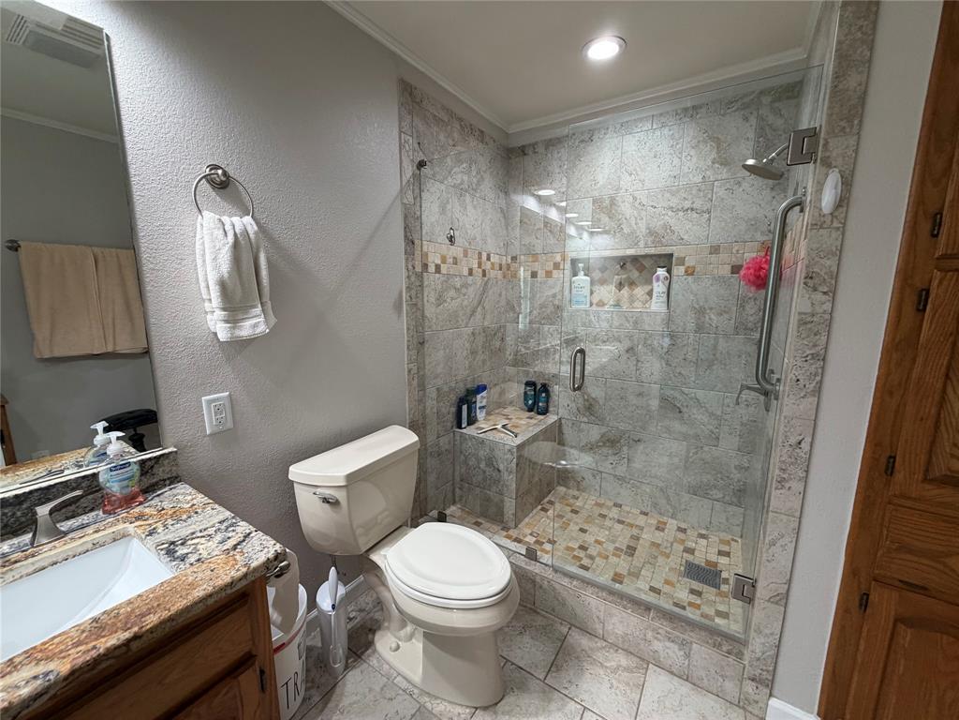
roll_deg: +1.1
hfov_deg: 102.1
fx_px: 388
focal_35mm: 14
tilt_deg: -9.4
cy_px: 360
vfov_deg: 85.7
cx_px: 480
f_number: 2.2
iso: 160
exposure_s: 1/60
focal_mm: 2.22
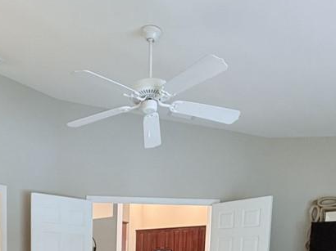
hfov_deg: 51.9
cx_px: 120
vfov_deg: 33.8
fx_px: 340
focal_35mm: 35
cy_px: 294
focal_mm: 2.22
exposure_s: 1/60
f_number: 2.2
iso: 400
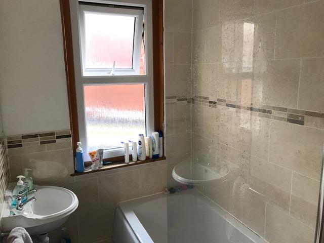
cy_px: 122
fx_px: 262
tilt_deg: -10.7
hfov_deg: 63.4
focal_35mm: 28
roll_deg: +1.4
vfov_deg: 49.7
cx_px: 162
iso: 20
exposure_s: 1/33
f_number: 1.8
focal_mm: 3.99
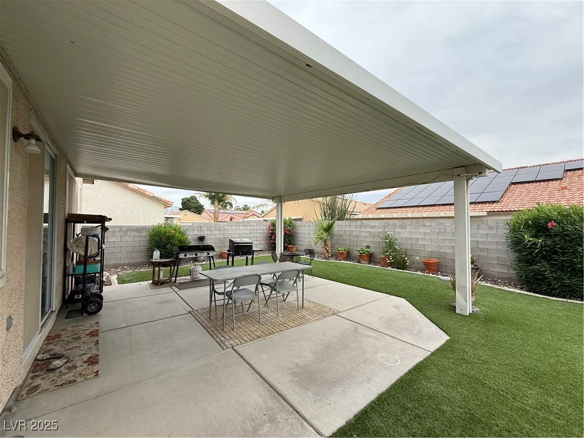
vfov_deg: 85.7
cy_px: 219
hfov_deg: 102.1
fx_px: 236
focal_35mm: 14
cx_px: 292
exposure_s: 1/888
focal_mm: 2.22
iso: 50
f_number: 2.2
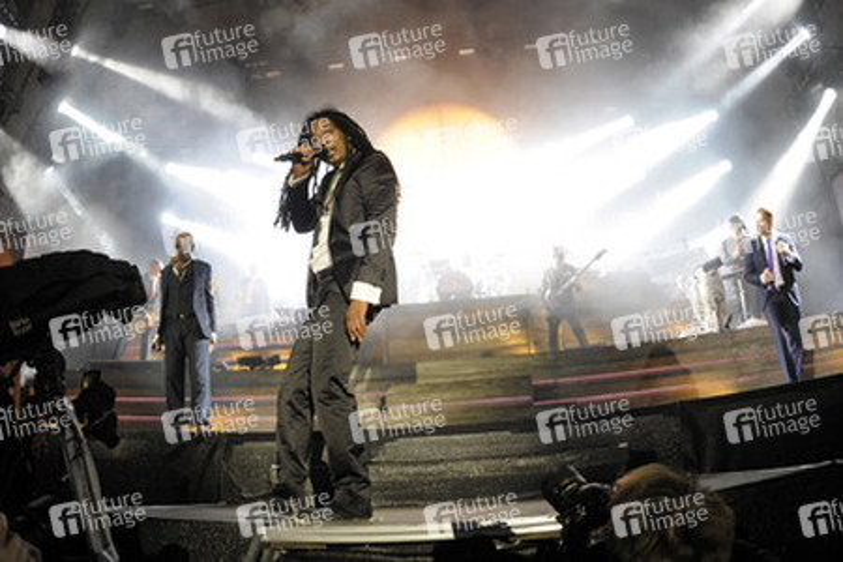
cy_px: 281
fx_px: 527
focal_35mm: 22
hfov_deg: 77.3
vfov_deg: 56.1
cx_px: 422
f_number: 2.8
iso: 500
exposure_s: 1/160
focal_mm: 15
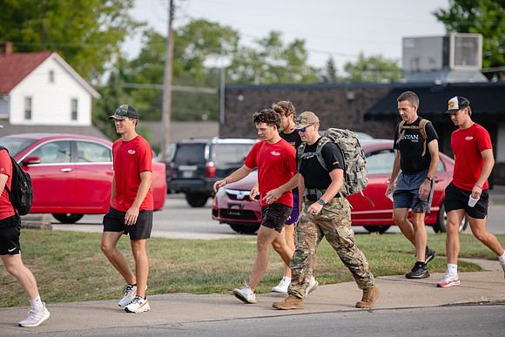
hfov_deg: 11.7
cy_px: 168
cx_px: 252
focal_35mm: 175
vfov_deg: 7.9
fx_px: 2455
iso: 80
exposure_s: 1/500
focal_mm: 175
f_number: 3.2
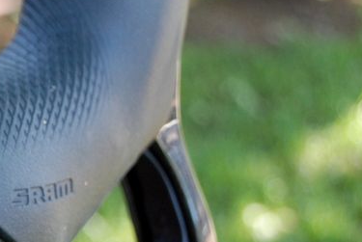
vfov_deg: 11.1
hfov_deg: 15.4
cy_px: 185
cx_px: -170
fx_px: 1238
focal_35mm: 123
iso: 400
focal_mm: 24
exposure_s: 1/80
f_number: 4.2
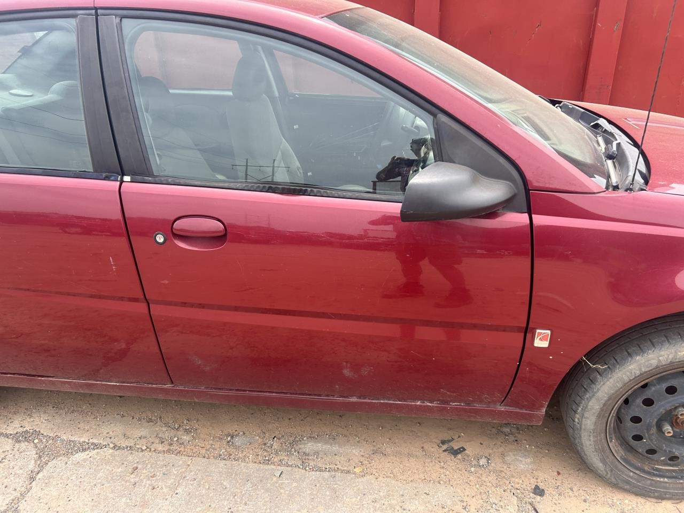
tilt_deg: -24.9
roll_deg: -1.8
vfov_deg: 53.1
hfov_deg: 67.3
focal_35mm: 26
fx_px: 514
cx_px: 342
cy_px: 256
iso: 50
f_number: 1.5
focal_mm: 5.7
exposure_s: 1/932
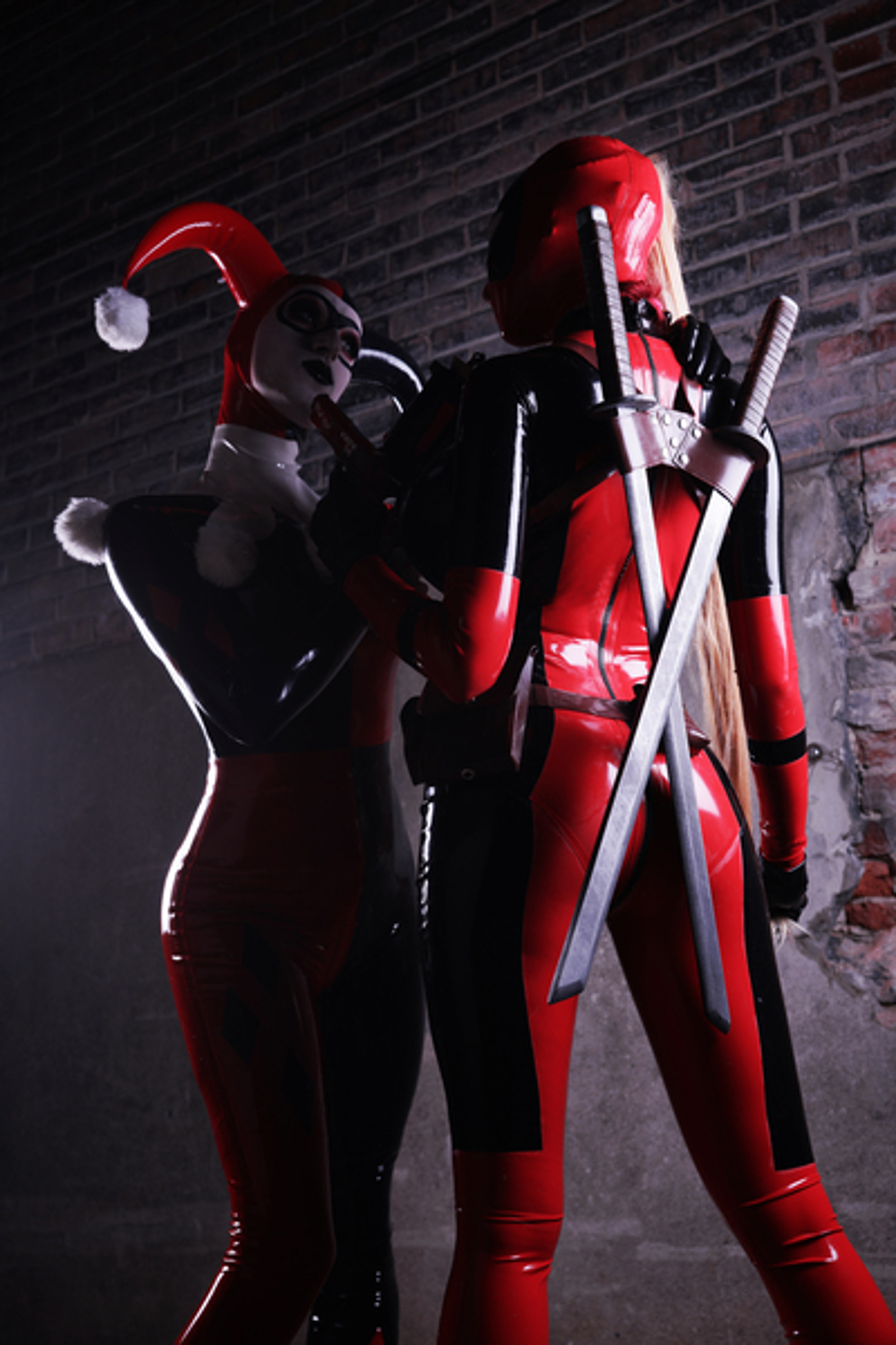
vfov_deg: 48.5
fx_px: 1493
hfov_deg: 33.4
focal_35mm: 40
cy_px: 672
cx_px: 448
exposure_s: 1/60
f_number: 5.6
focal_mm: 40
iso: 100
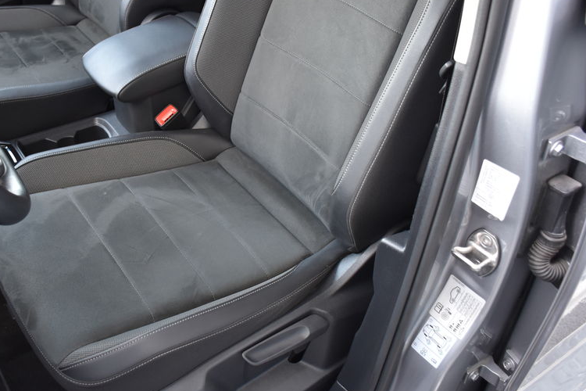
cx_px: 208
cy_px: 169
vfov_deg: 33.4
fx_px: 651
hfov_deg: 47.9
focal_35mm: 40
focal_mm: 20
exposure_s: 1/60
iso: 800
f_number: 3.8
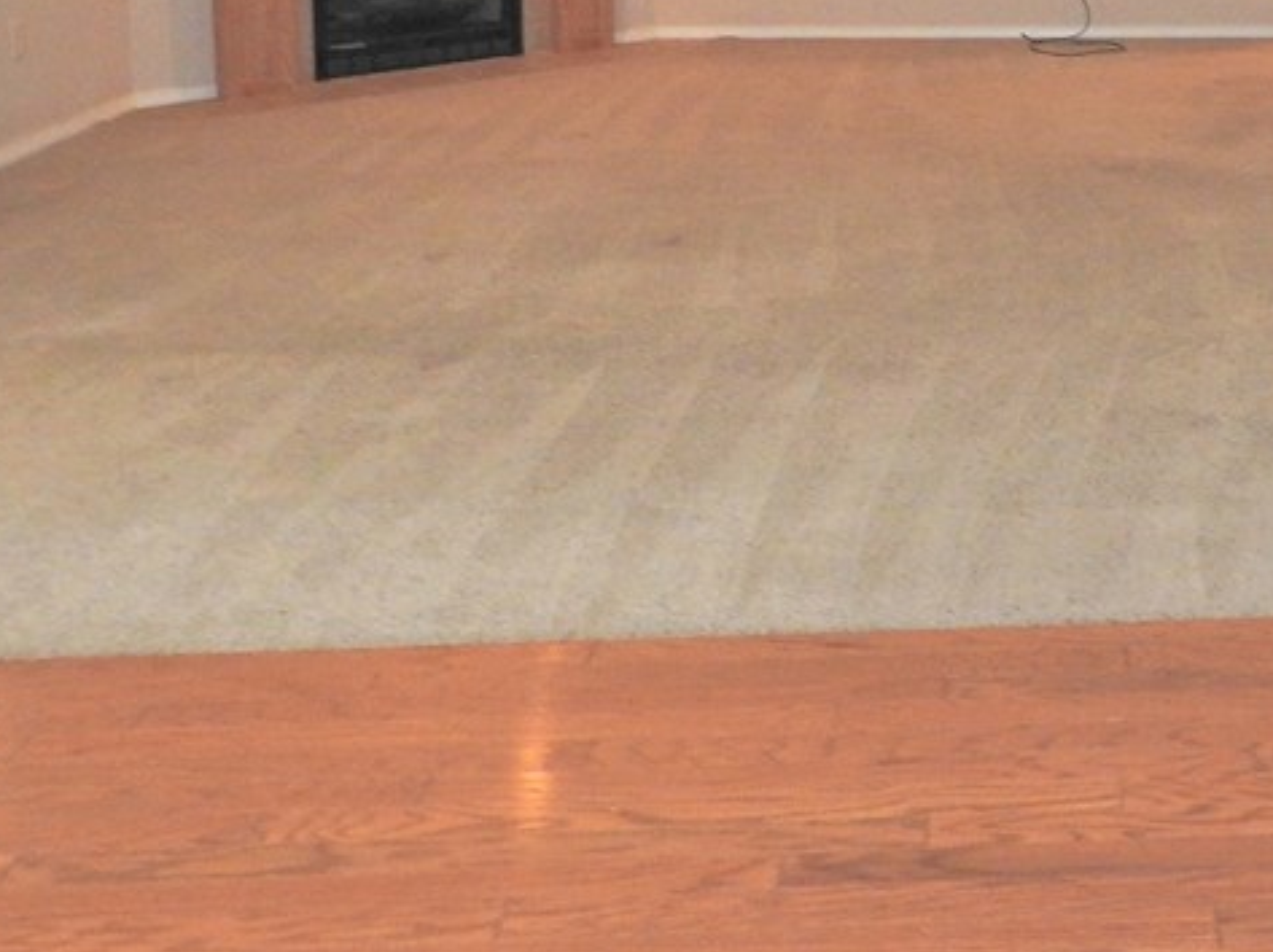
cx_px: 1257
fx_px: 1911
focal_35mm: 52
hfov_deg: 33.8
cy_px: -75
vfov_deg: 26.0
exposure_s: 1/30
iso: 400
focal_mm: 4.3
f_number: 3.3
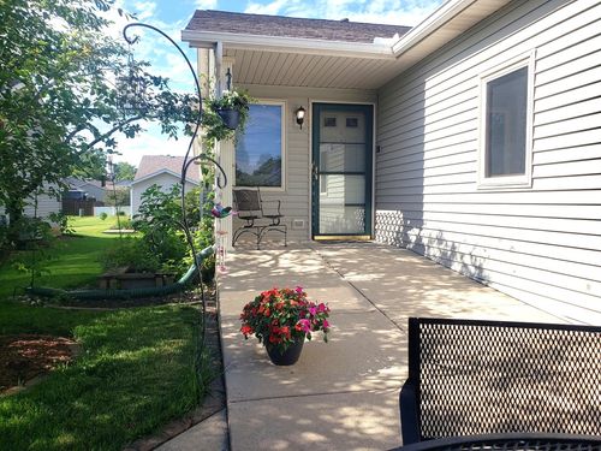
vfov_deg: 53.1
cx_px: 300
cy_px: 226
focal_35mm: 26
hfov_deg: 67.3
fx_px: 451
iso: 50
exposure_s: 1/1400
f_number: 2.4
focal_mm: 4.3
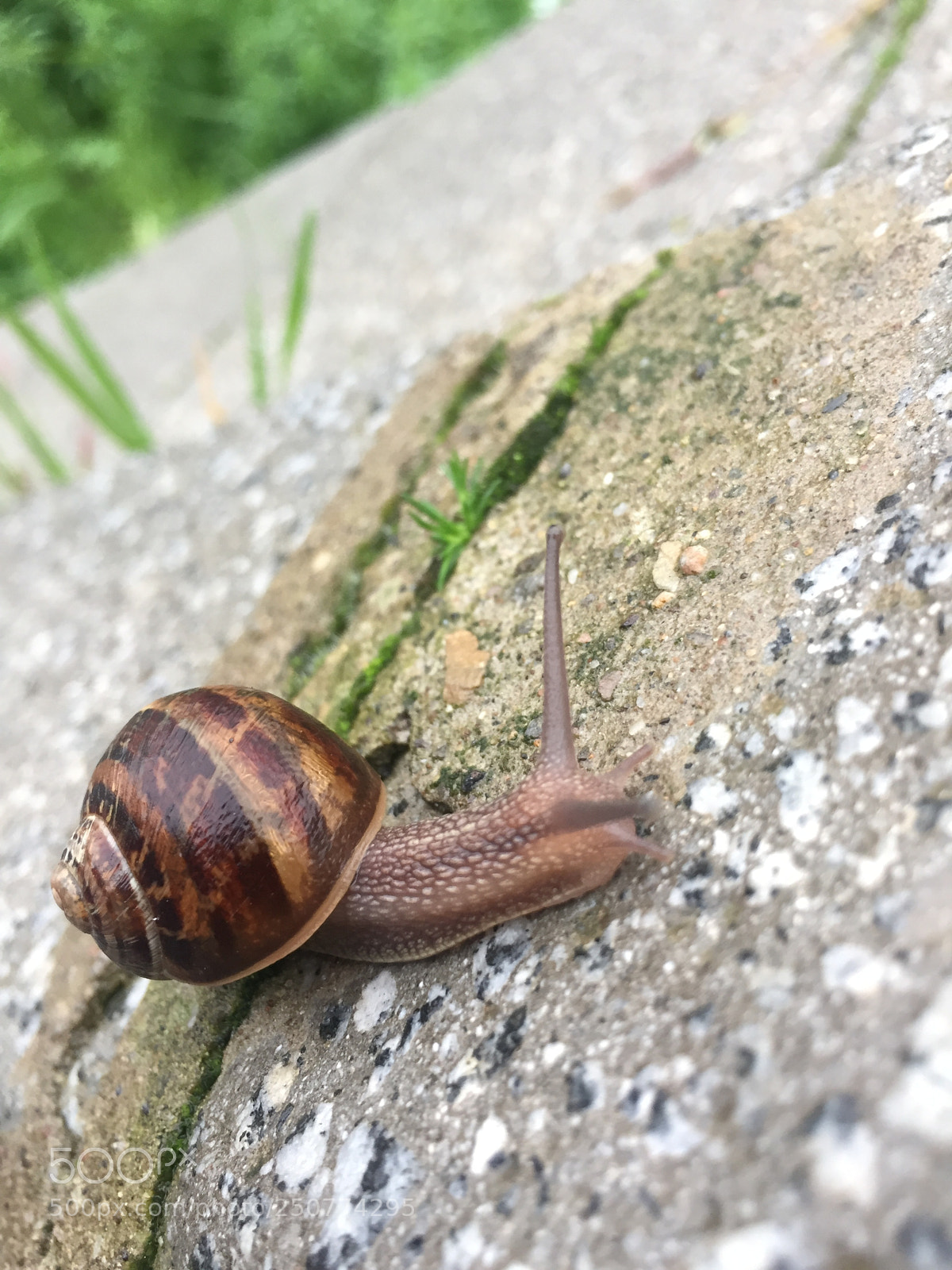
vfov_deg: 61.7
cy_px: 635
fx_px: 1063
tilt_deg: -56.1
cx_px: 476
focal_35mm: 29
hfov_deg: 48.2
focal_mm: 4.15
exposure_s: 1/33
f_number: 2.2
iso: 50
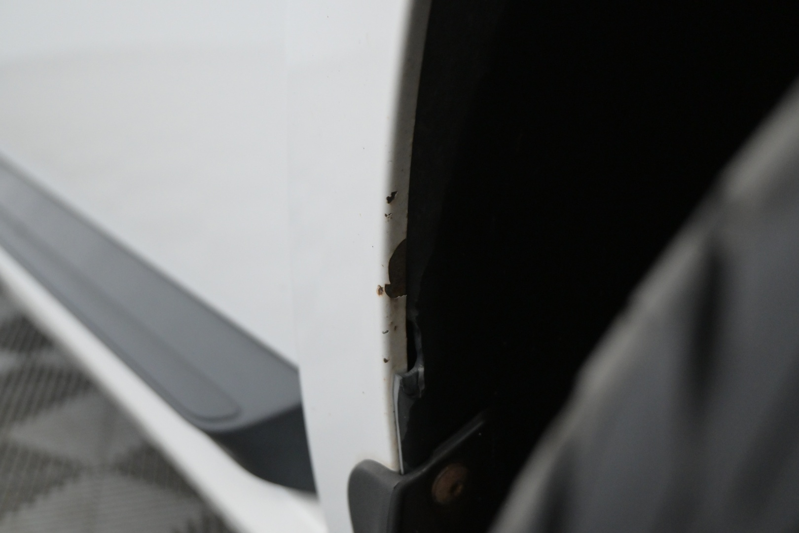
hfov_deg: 38.9
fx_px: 1132
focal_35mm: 51
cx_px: 400
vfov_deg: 26.5
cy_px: 266
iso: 2500
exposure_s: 1/80
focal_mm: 34
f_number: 5
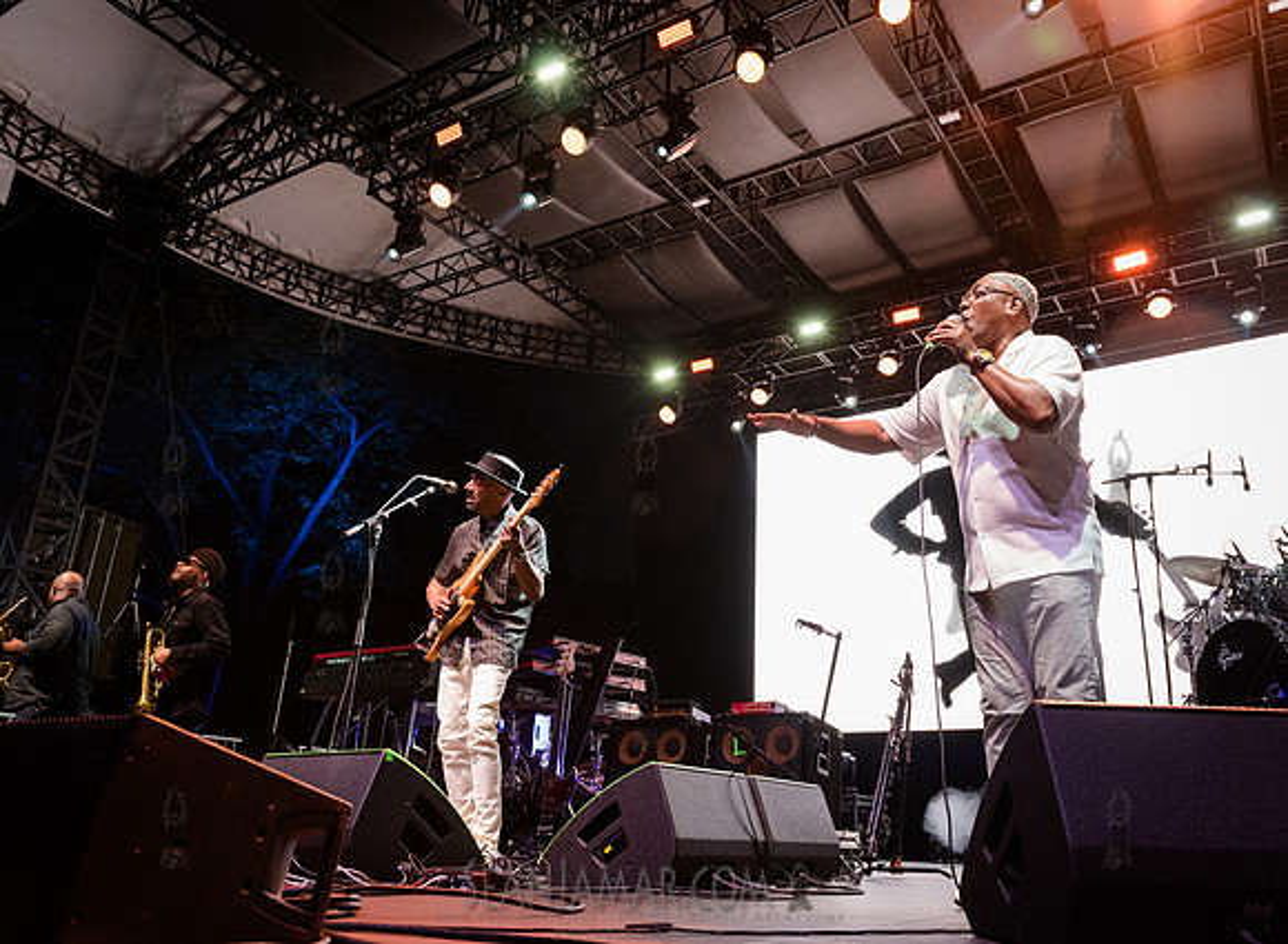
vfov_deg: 50.6
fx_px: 999
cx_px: 708
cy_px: 472
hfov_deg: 65.5
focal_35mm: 27
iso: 4000
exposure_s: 1/320
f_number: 4.5
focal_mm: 24
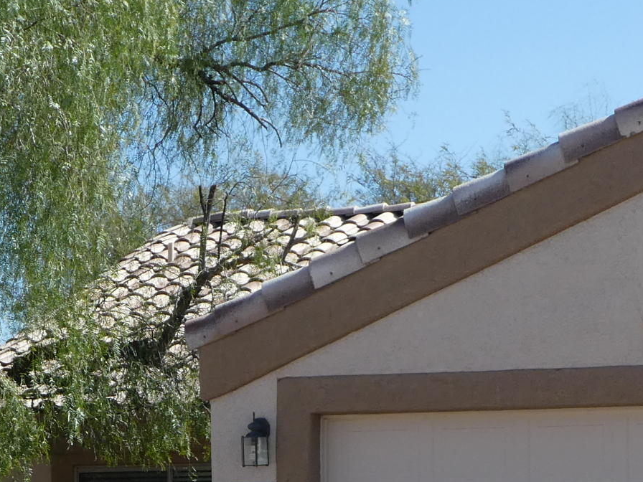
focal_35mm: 134
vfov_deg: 11.0
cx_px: 344
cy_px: 447
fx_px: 2489
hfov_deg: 14.7
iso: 80
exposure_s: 1/640
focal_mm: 7.2
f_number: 3.8
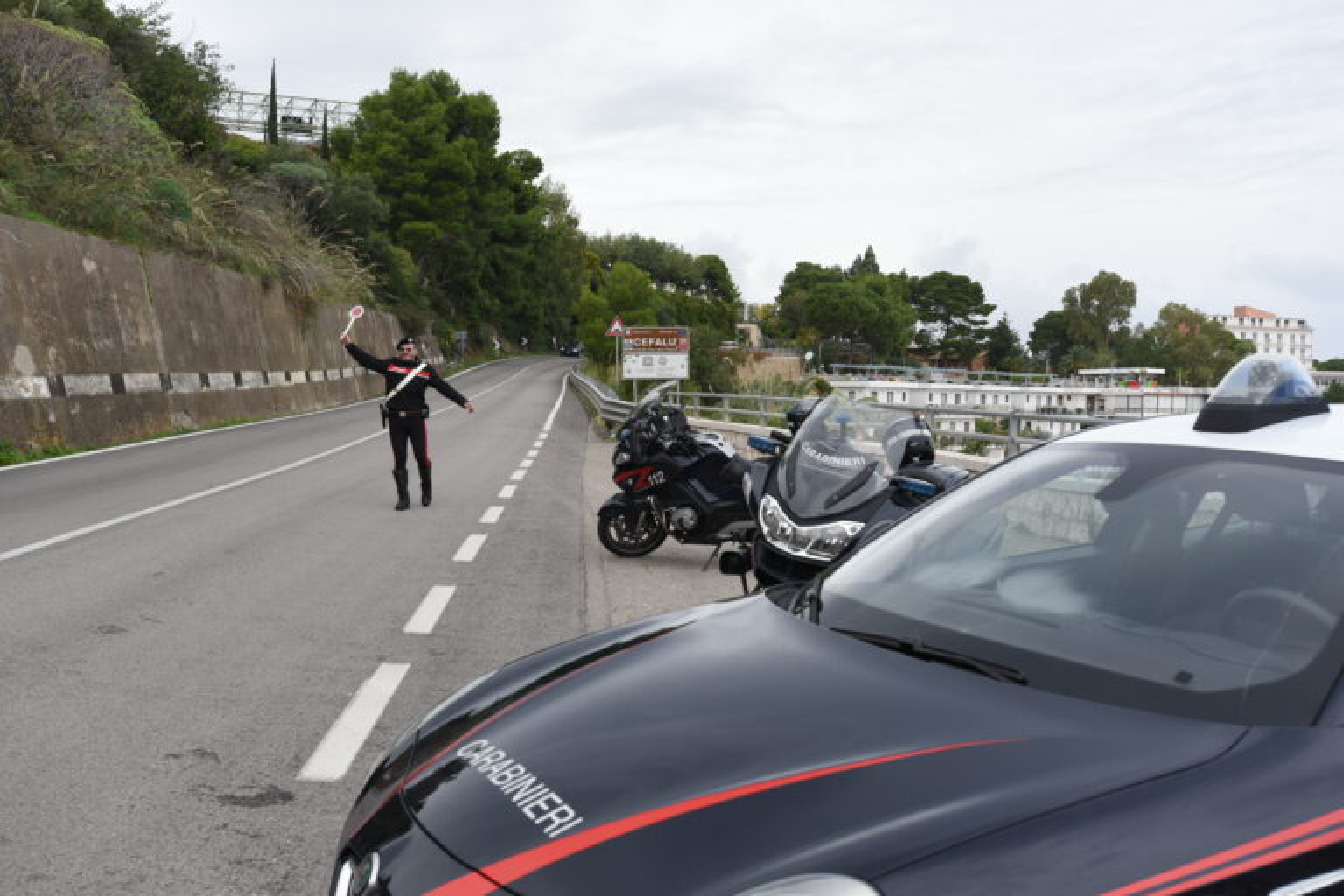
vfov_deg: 37.9
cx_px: 672
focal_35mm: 35
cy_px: 448
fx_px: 1307
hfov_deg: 54.4
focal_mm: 35
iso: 180
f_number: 6.7
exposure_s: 1/250
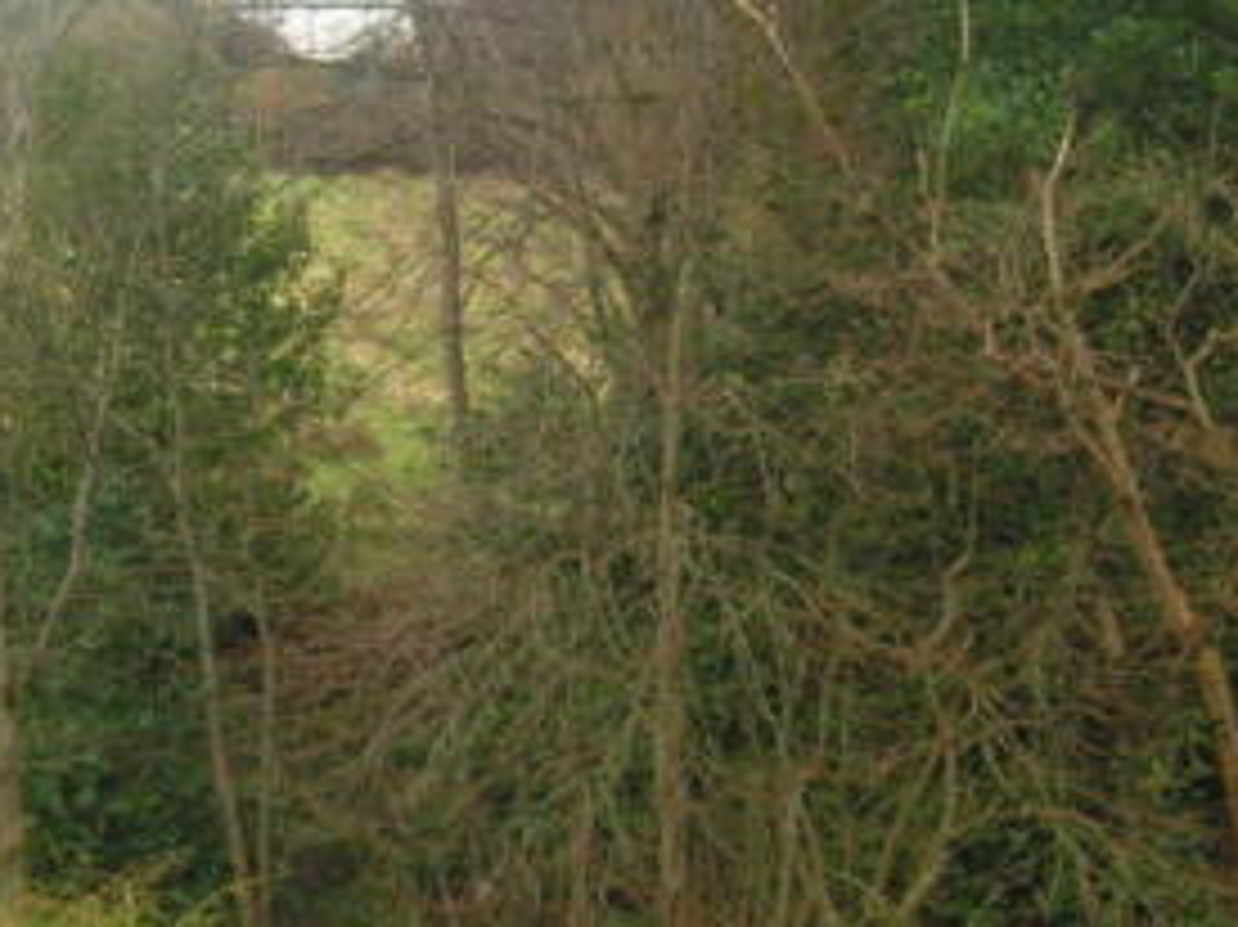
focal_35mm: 72
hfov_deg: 26.1
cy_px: 407
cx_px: 119
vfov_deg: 20.4
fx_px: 2574
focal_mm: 8.7
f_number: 3.7
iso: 50
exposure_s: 1/69.7
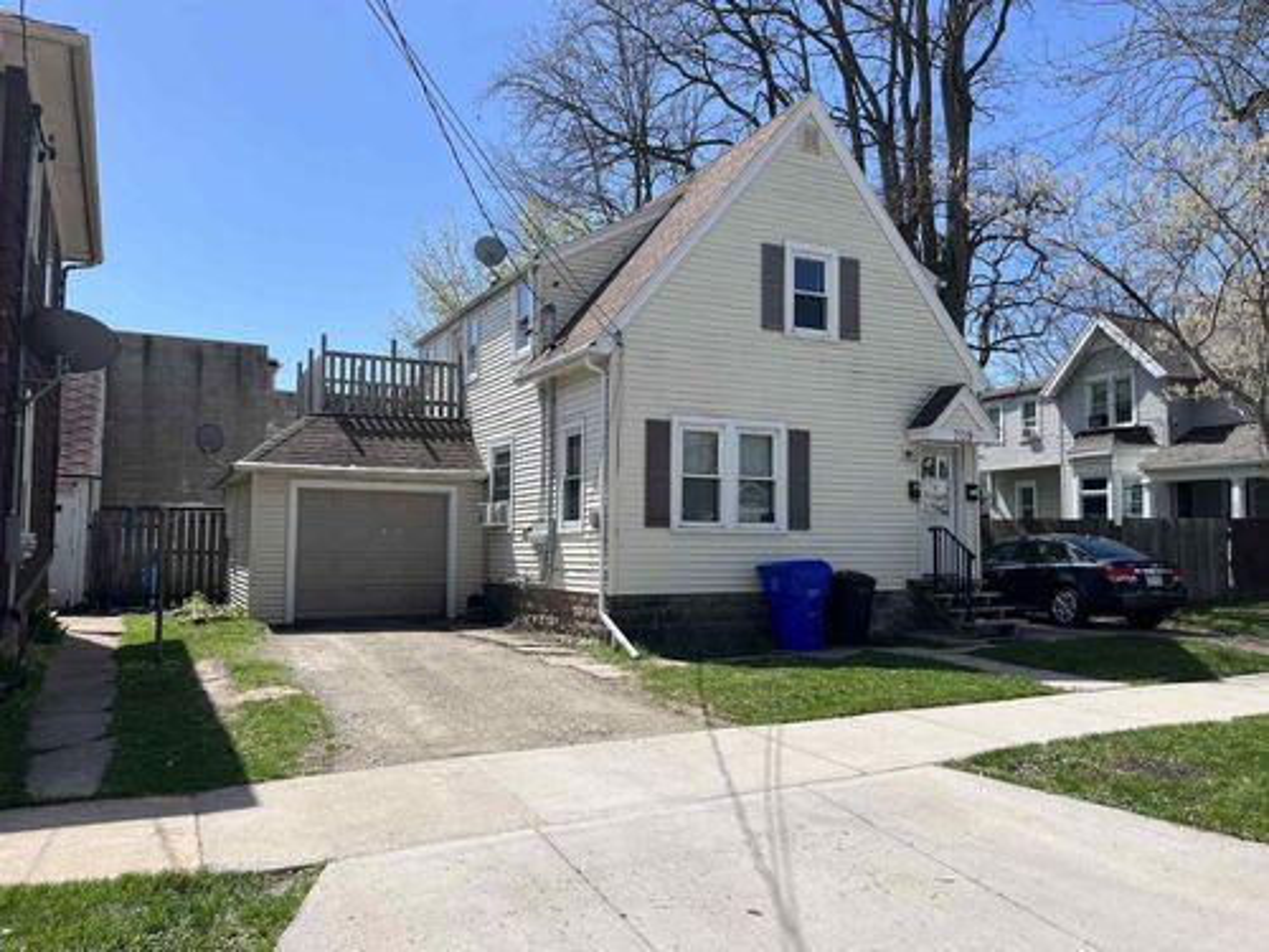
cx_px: 634
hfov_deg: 67.3
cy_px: 476
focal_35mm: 26
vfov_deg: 53.1
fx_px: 953
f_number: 1.6
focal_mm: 5.1
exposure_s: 1/3623
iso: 50
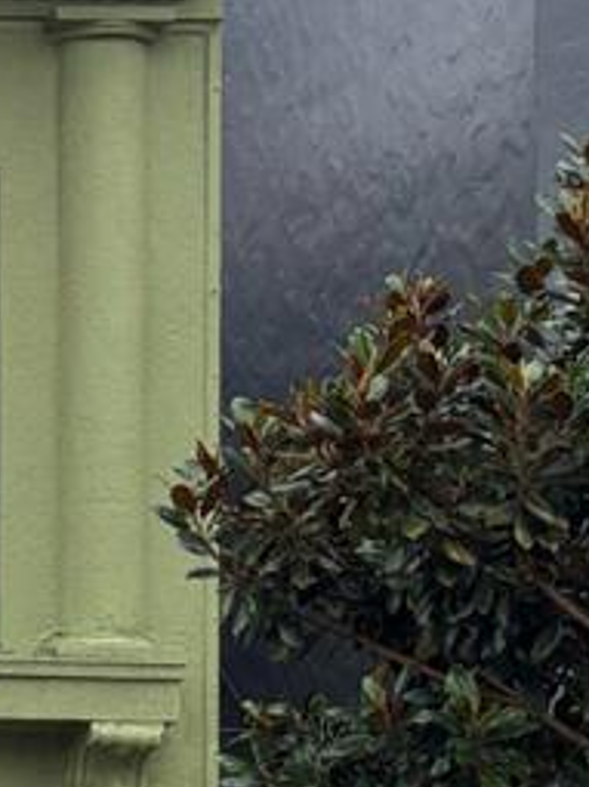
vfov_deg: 12.7
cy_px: 804
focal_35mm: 153
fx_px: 3474
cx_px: -1016
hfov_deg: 8.5
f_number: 1.6
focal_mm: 5.96
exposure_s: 1/1590
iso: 50
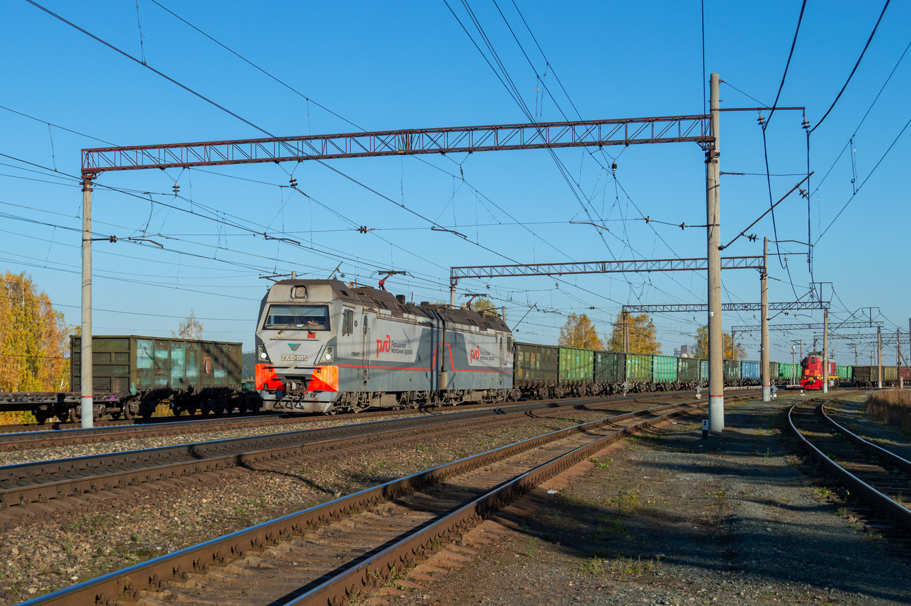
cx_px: 456
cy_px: 303
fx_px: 1213
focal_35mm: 48
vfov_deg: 28.0
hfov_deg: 41.1
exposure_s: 1/400
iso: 100
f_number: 7.1
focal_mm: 32
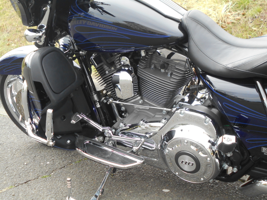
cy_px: 100
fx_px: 339
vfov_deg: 32.9
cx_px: 134
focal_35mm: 44
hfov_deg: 42.9
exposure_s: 1/250
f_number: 4.2
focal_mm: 7.7
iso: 160
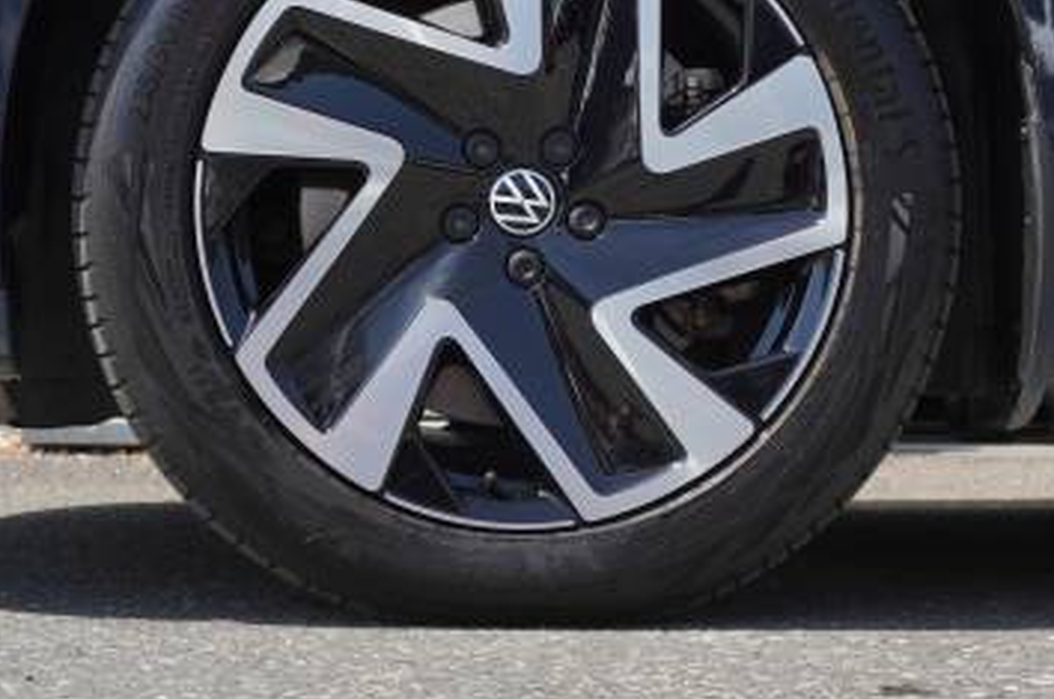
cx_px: 545
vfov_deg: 17.8
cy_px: 155
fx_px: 2222
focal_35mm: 76
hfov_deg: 26.7
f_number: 5.6
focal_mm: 28
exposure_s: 1/640
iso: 400
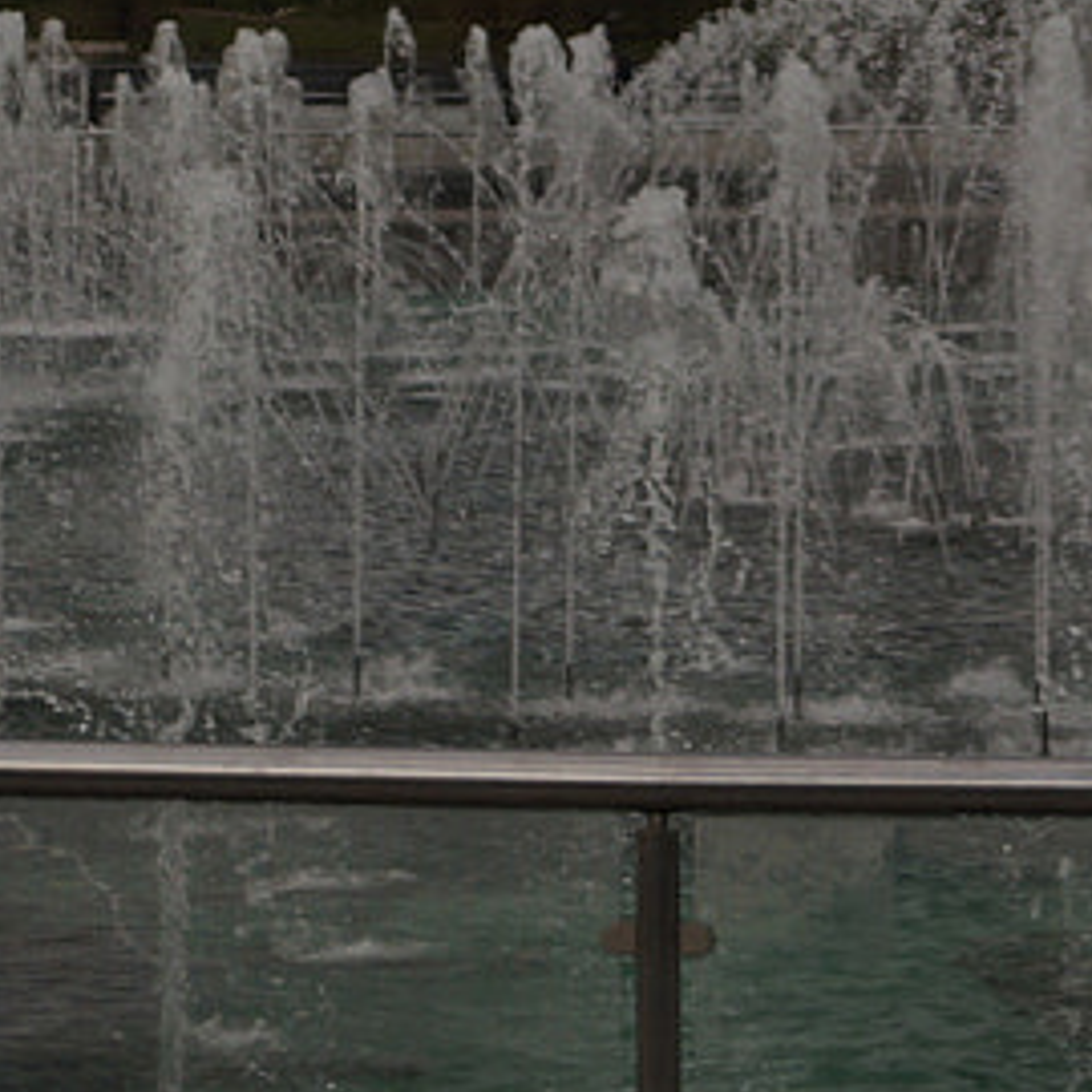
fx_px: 4854
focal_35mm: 136
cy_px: -142
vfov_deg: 12.6
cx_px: 999
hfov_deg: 12.7
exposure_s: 1/800
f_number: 4
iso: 100
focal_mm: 18
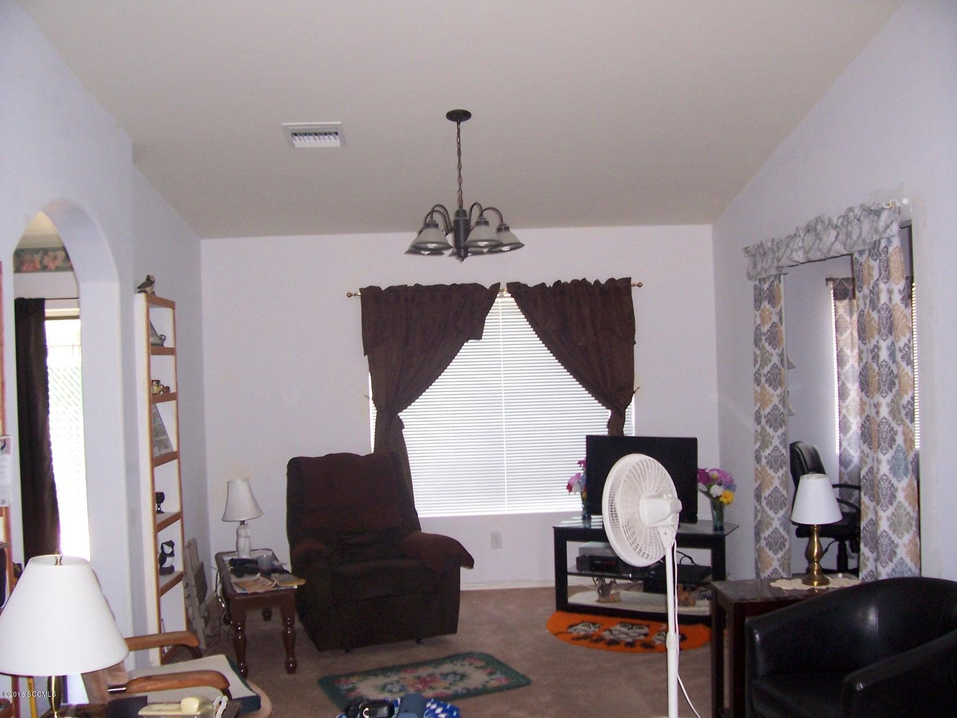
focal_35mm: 34
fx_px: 940
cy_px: 359
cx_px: 478
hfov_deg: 54.0
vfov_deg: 41.8
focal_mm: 5.6
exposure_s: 1/60
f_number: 2.7
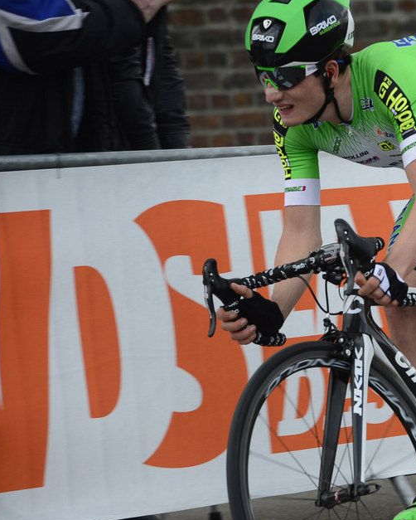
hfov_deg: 4.3
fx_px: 5522
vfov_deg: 5.4
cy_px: 330
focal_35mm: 359
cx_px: 493
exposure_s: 1/1000
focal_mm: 200
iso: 400
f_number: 5.6
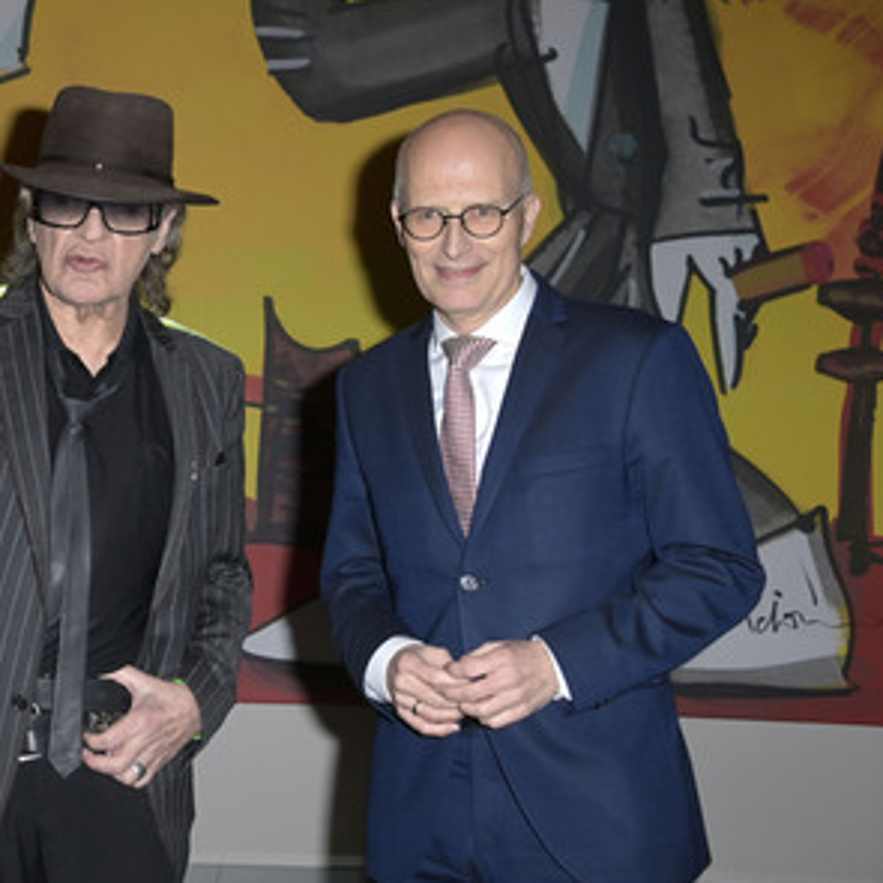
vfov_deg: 26.5
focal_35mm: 65
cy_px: 440
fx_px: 1876
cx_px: 214
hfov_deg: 26.1
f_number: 5.6
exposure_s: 1/160
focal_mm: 50
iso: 1000
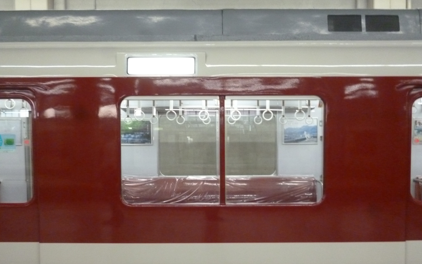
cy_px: 155
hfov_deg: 56.7
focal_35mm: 34
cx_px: 211
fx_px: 391
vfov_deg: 37.2
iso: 800
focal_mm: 5.7
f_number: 3.3
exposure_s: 1/50
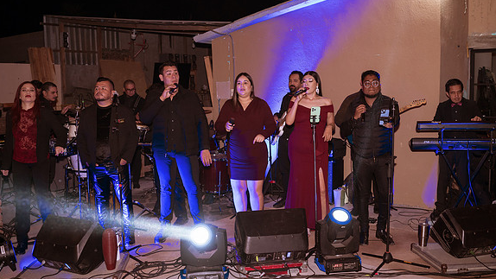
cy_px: 123
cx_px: 248
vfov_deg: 32.0
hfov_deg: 54.0
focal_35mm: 37
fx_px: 487
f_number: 3.2
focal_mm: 35
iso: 1600
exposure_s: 1/200
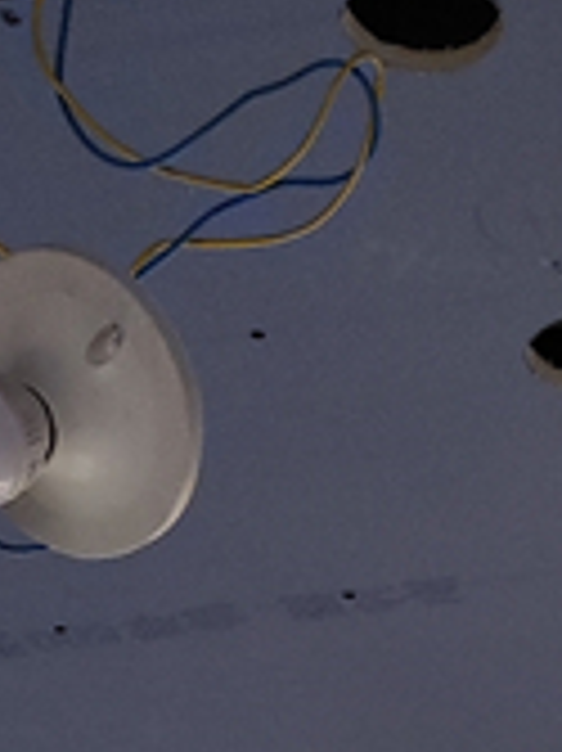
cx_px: 701
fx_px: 3316
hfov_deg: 9.5
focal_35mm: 153
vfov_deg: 10.2
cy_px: 2114
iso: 65
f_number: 1.8
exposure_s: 1/100
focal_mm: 4.68
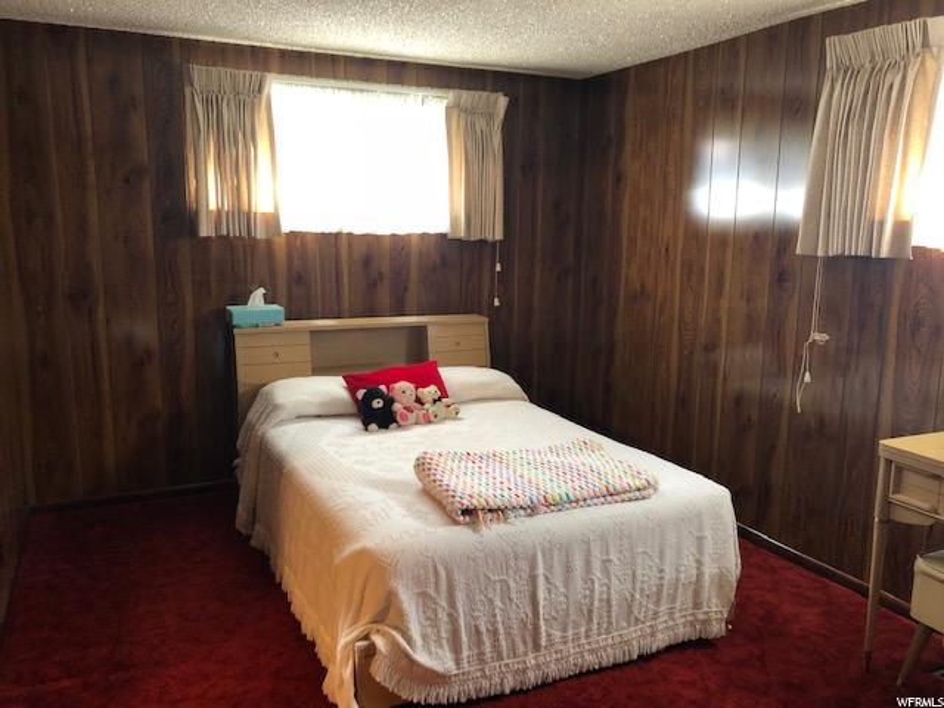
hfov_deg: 63.4
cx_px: 472
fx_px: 764
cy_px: 354
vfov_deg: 49.7
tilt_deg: -9.4
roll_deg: -0.8
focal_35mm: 28
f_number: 1.8
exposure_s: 1/15
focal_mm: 3.99
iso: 80
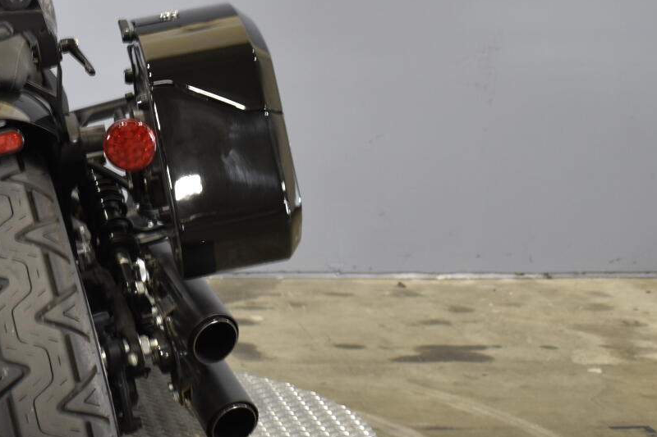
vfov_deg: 13.5
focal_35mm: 101
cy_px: 136
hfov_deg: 19.5
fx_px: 1847
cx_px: -11
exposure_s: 1/20
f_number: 4
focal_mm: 27
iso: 400
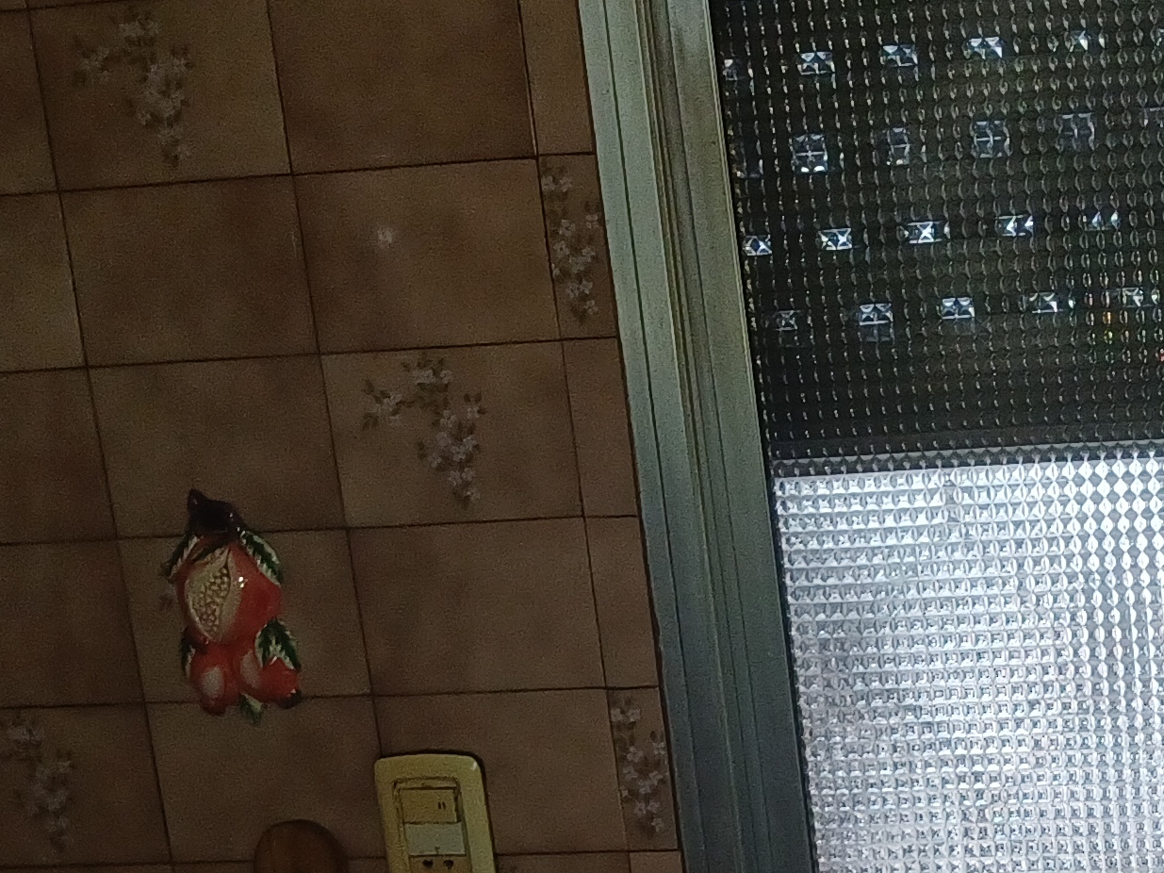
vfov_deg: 17.1
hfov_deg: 23.1
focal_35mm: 81
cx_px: 1183
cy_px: 1147
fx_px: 2723
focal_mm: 4.65
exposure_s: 1/50
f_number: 1.8
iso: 125
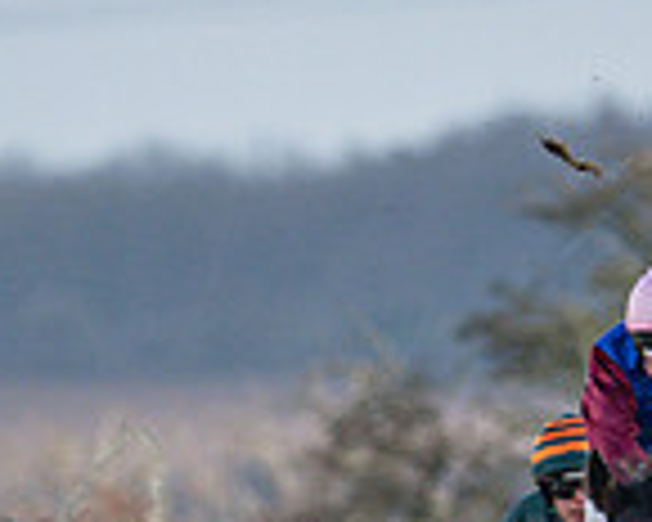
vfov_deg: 0.5
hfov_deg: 0.6
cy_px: 843
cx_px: -76
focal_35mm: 3043
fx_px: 58720
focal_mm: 400
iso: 400
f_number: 5
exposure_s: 1/1600
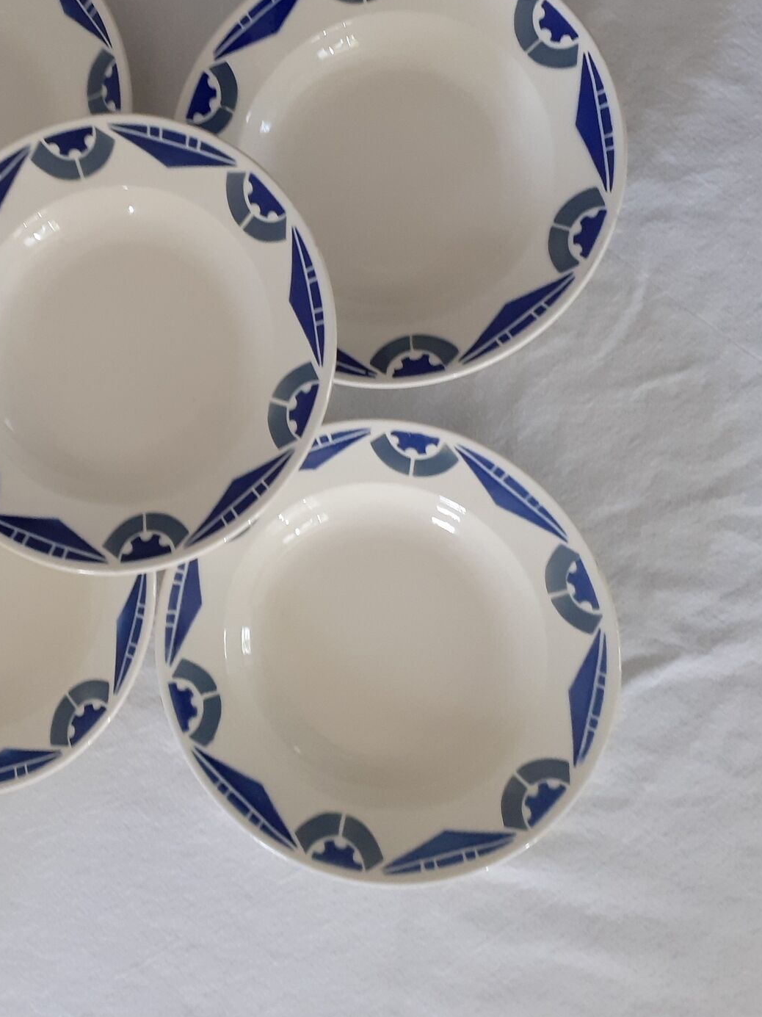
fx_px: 1145
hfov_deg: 36.3
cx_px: 228
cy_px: 397
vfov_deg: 47.5
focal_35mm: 39
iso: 160
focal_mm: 3.6
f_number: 1.9
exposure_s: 1/50
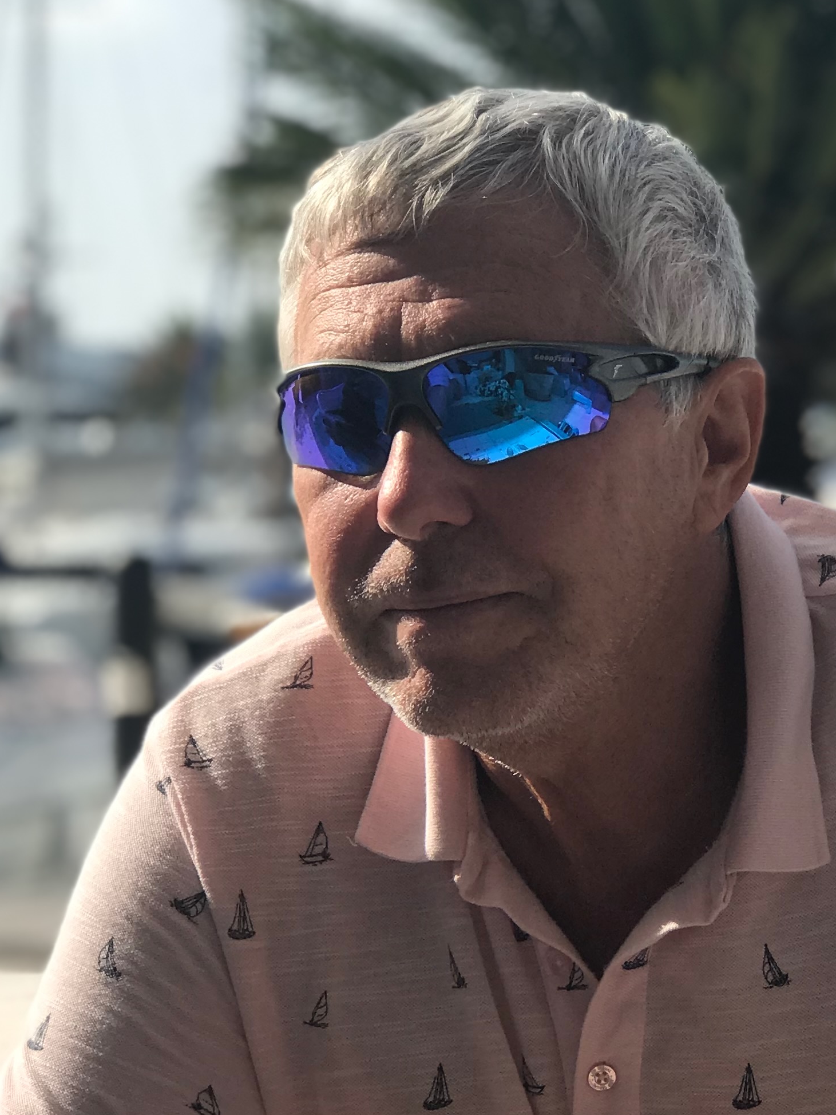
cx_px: 762
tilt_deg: -4.1
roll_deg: +0.7
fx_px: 3800
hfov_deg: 12.5
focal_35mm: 118
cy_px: 764
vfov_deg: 16.6
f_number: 2.8
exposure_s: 1/754
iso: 20
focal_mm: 6.6
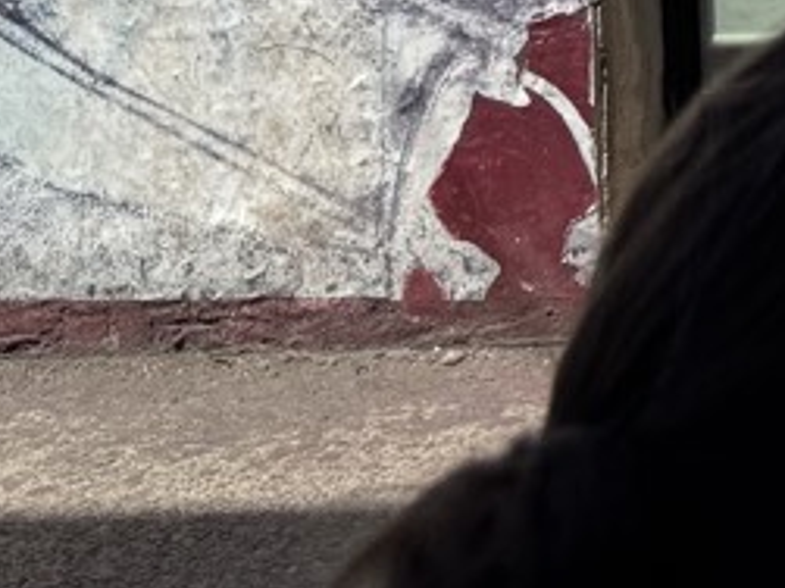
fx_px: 3037
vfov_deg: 10.0
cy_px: -691
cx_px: 1889
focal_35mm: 134
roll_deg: -1.2
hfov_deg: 11.9
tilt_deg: +0.4
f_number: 1.78
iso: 80
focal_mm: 6.76
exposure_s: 1/5348
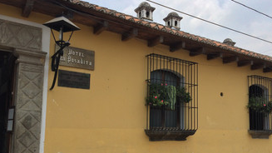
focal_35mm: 35
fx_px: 252
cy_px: 102
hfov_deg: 56.6
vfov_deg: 33.4
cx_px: 141
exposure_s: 1/2740
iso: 40
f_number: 2.2
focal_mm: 4.12
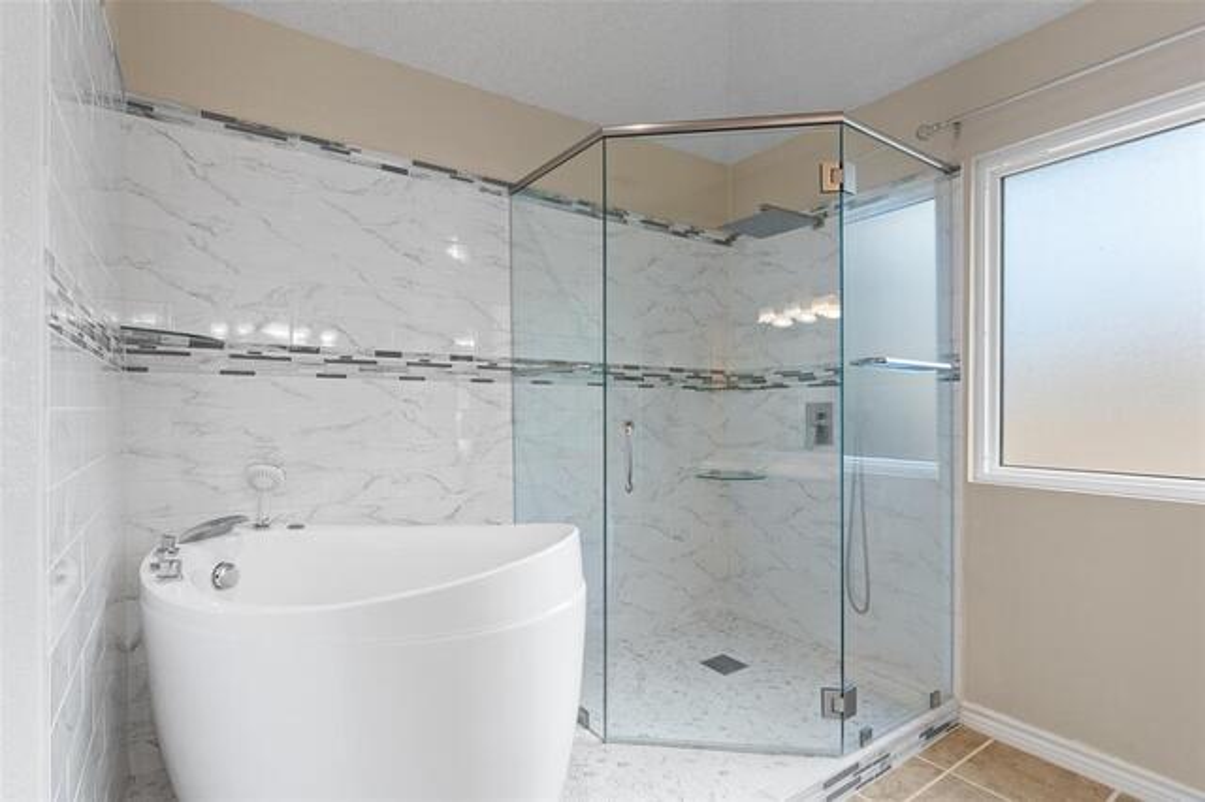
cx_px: 602
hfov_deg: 90.0
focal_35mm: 18
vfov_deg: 67.3
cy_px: 401
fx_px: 602
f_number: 10
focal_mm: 18
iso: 400
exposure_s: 1
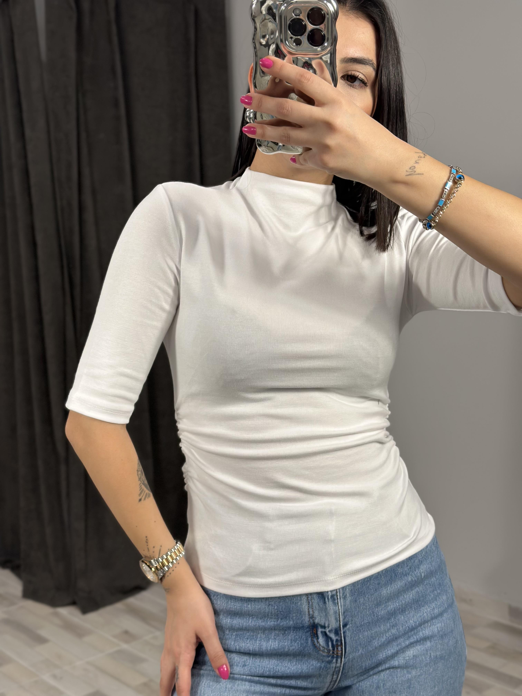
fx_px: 965
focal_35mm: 48
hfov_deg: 30.3
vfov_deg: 39.7
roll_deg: +3.1
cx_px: 261
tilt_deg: -28.6
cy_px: 348
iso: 64
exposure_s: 1/104
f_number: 1.78
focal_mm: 6.86
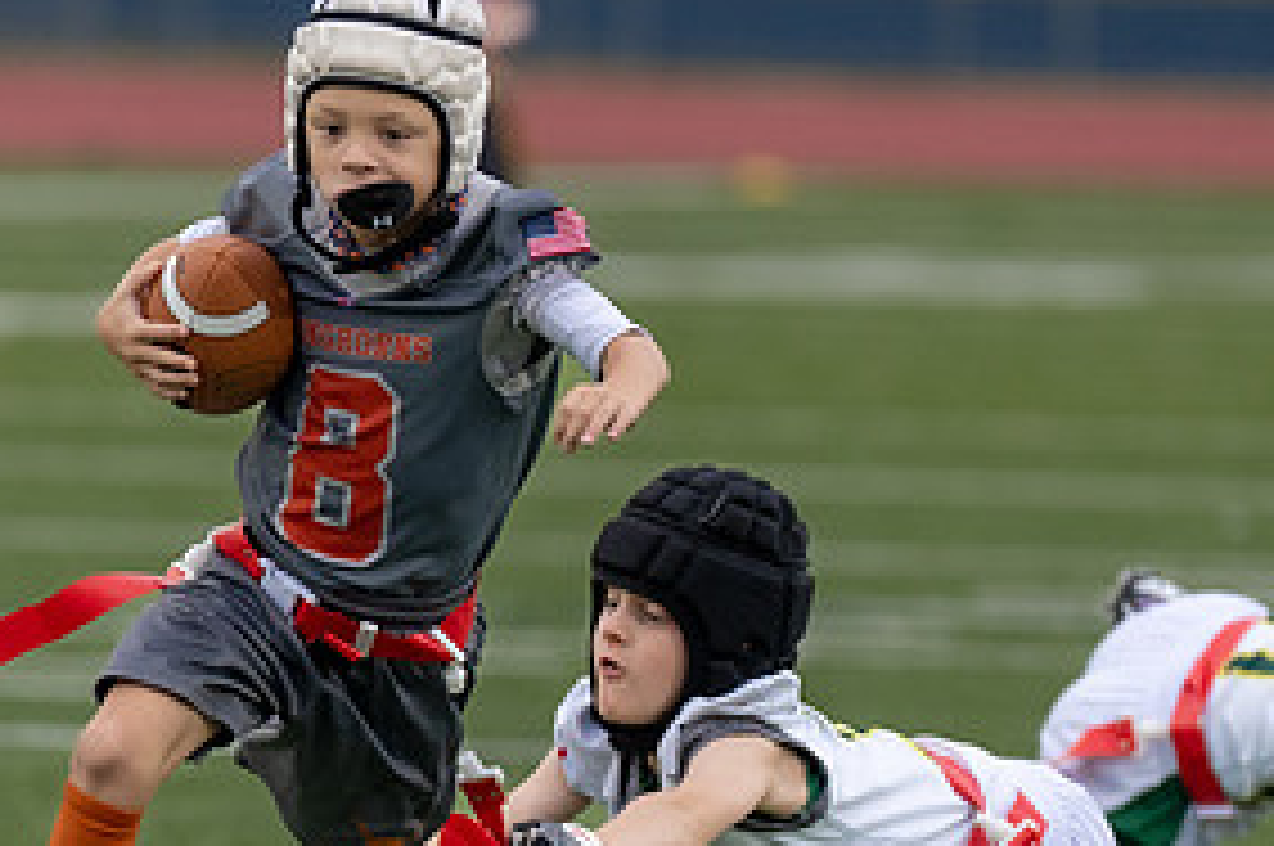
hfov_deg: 3.1
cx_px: 373
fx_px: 23683
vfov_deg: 2.0
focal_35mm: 670
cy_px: 662
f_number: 2.8
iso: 500
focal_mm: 200
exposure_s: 1/1000
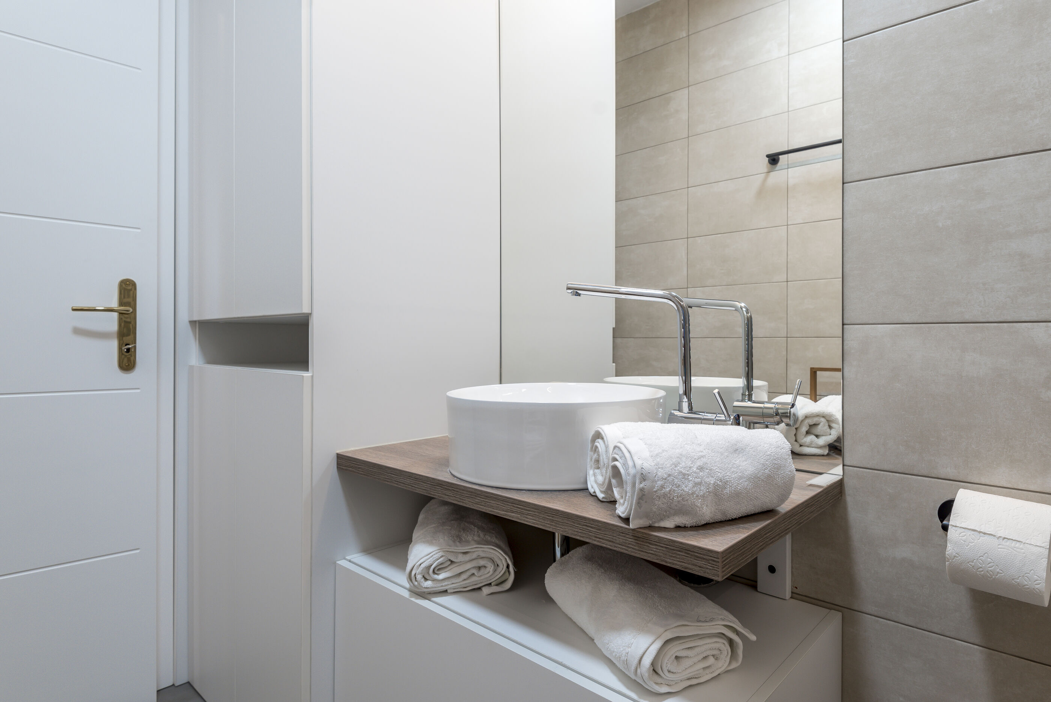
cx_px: 526
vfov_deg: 73.8
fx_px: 467
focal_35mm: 16
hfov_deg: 96.7
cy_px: 351
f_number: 7.1
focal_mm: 16
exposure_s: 1/10
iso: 100
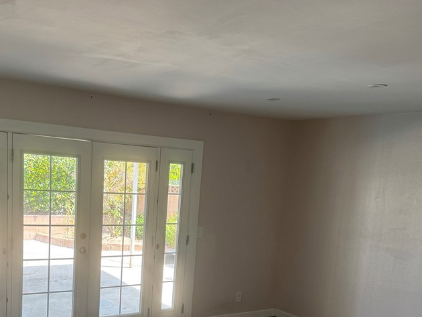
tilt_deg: -10.4
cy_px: 254
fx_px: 476
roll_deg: -3.5
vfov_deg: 35.6
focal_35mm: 39
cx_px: 163
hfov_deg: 47.5
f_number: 1.78
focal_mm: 6.76
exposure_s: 1/149
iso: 80
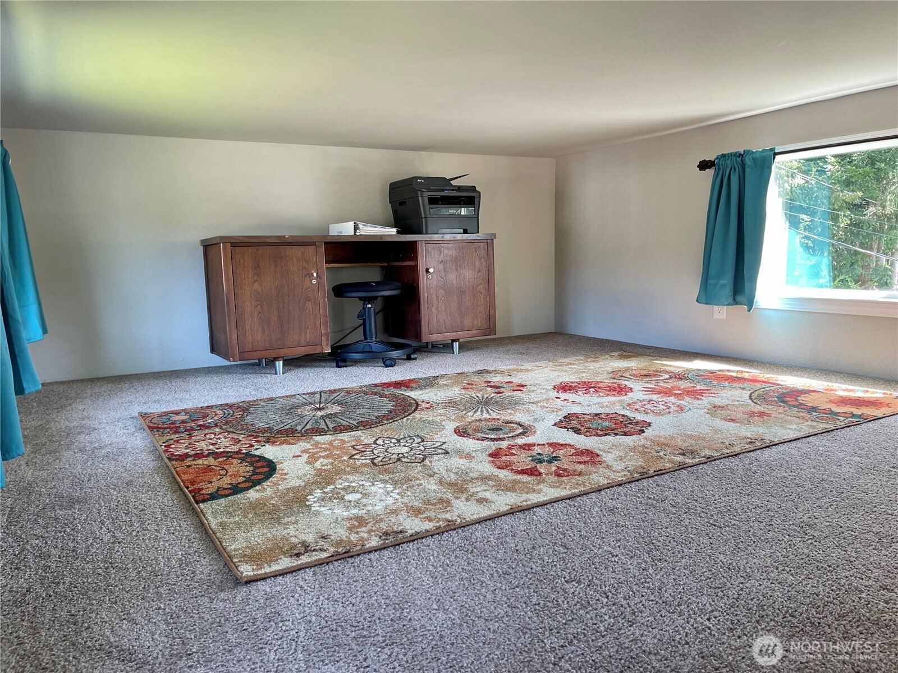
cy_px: 336
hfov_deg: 69.4
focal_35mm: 25
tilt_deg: -8.0
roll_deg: +0.6
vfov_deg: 54.9
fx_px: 649
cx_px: 449
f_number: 1.6
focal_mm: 5.1
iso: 125
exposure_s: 1/109
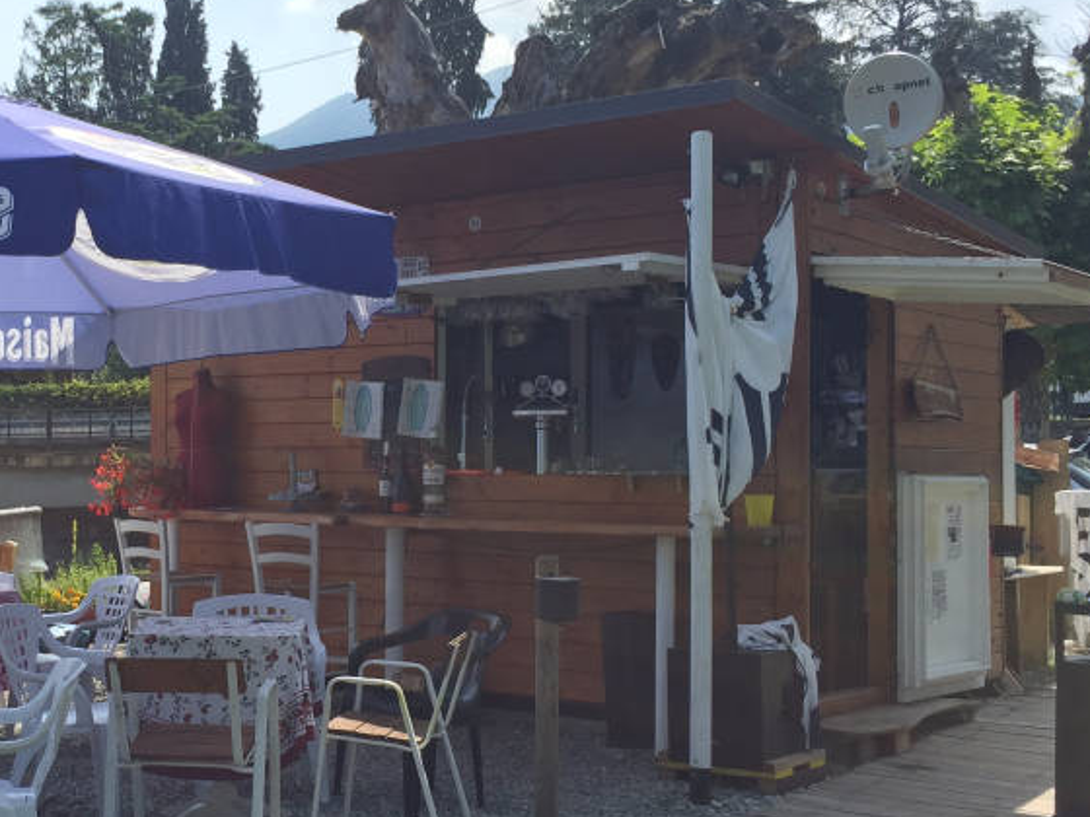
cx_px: 200
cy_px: 453
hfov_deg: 34.9
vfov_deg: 27.5
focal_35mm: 53
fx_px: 1669
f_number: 2.2
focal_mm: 4.15
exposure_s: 1/1163
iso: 32
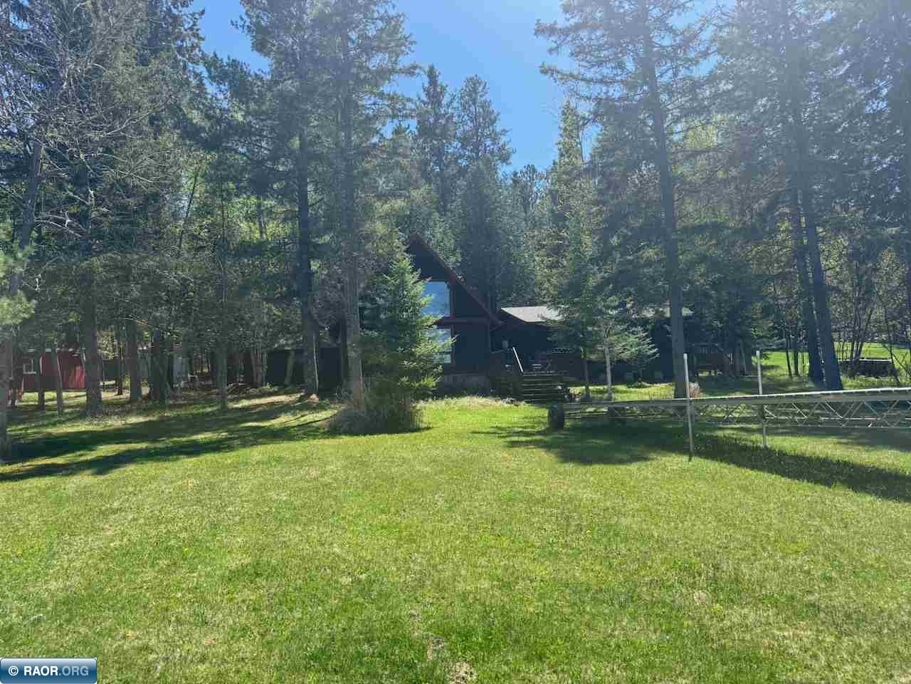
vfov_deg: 56.8
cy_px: 342
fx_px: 632
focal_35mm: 24
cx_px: 456
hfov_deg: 71.6
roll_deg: +1.9
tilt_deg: +2.4
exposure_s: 1/2174
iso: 80
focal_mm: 6.76
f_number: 1.78
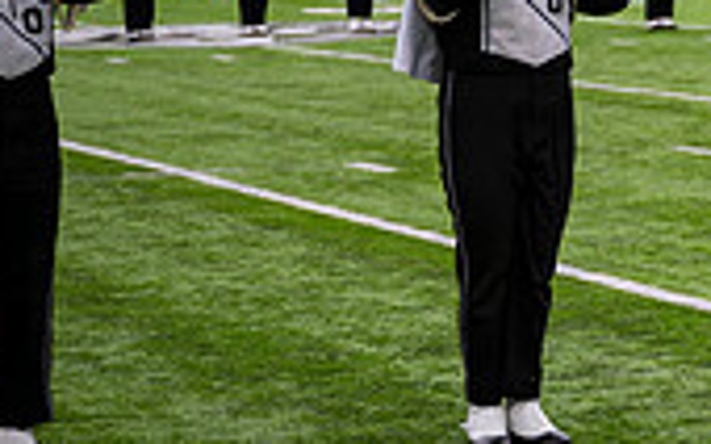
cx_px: 1117
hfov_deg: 10.7
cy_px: 10
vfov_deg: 6.9
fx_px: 3640
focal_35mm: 188
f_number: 2.8
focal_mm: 54
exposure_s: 1/500
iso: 100
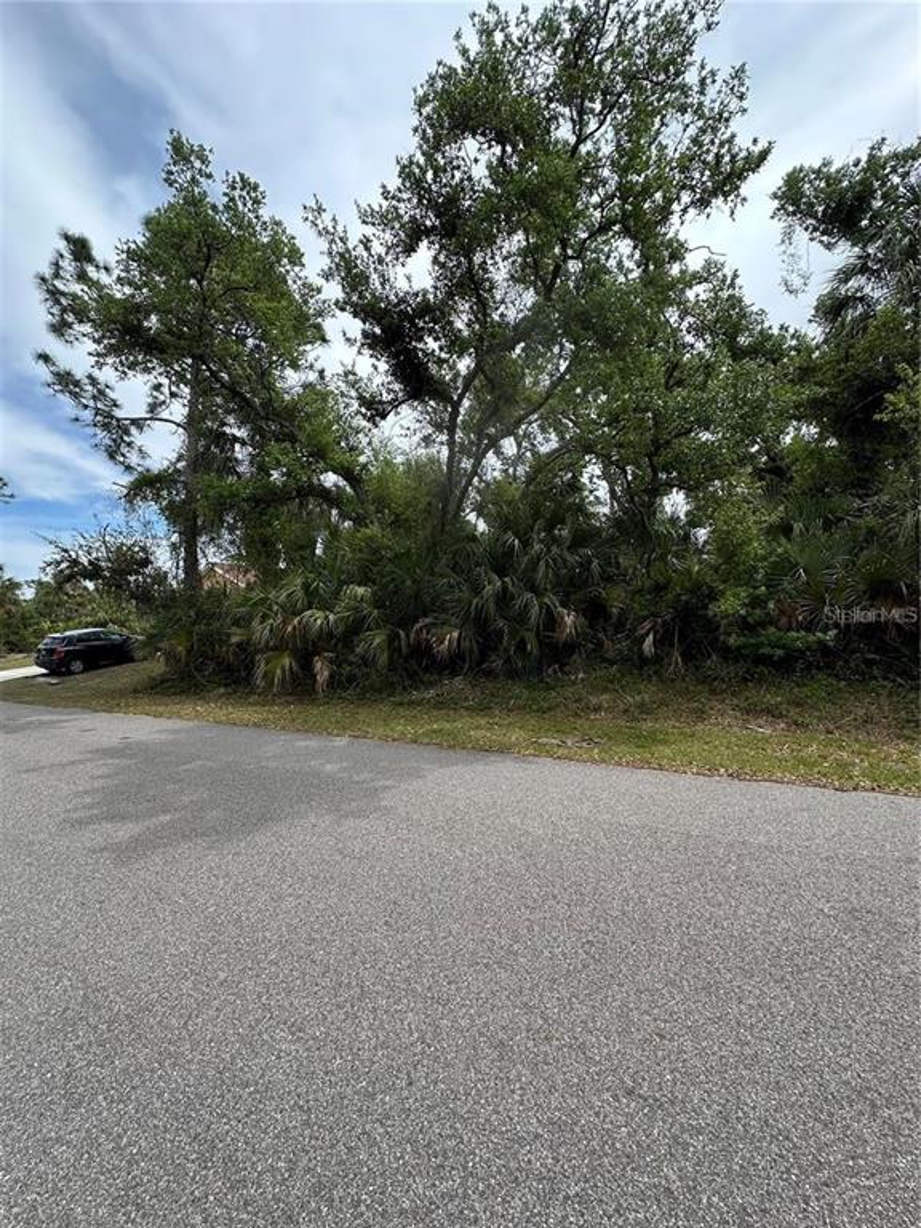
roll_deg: +2.5
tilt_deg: +3.2
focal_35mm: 14
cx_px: 460
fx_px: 497
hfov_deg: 85.7
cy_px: 614
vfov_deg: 102.1
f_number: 2.2
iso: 40
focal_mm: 2.22
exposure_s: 1/759
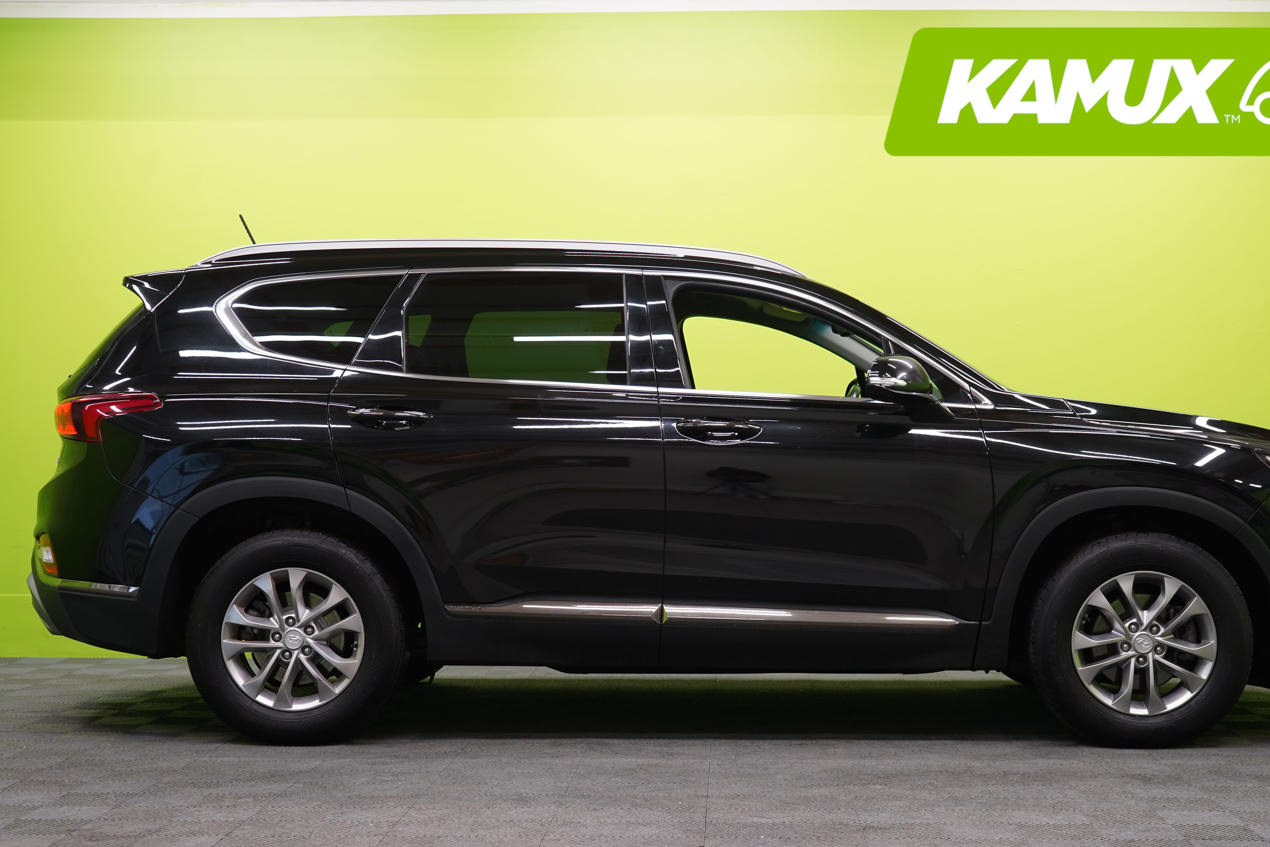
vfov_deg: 25.5
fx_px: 1870
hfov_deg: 37.5
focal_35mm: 53
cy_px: 478
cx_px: 698
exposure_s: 1/30
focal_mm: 45
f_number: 4.5
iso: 400
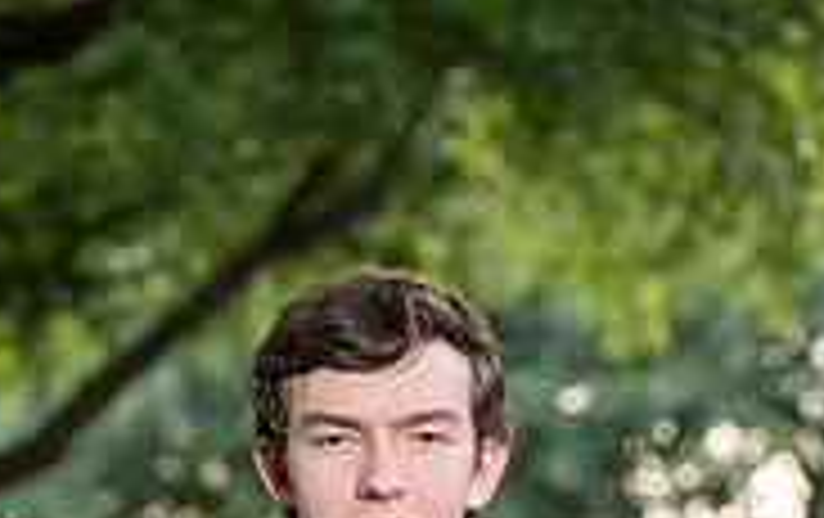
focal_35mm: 275
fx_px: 6185
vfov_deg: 4.7
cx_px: 315
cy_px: 937
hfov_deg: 7.6
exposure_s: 1/160
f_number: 5
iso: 640
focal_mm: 110
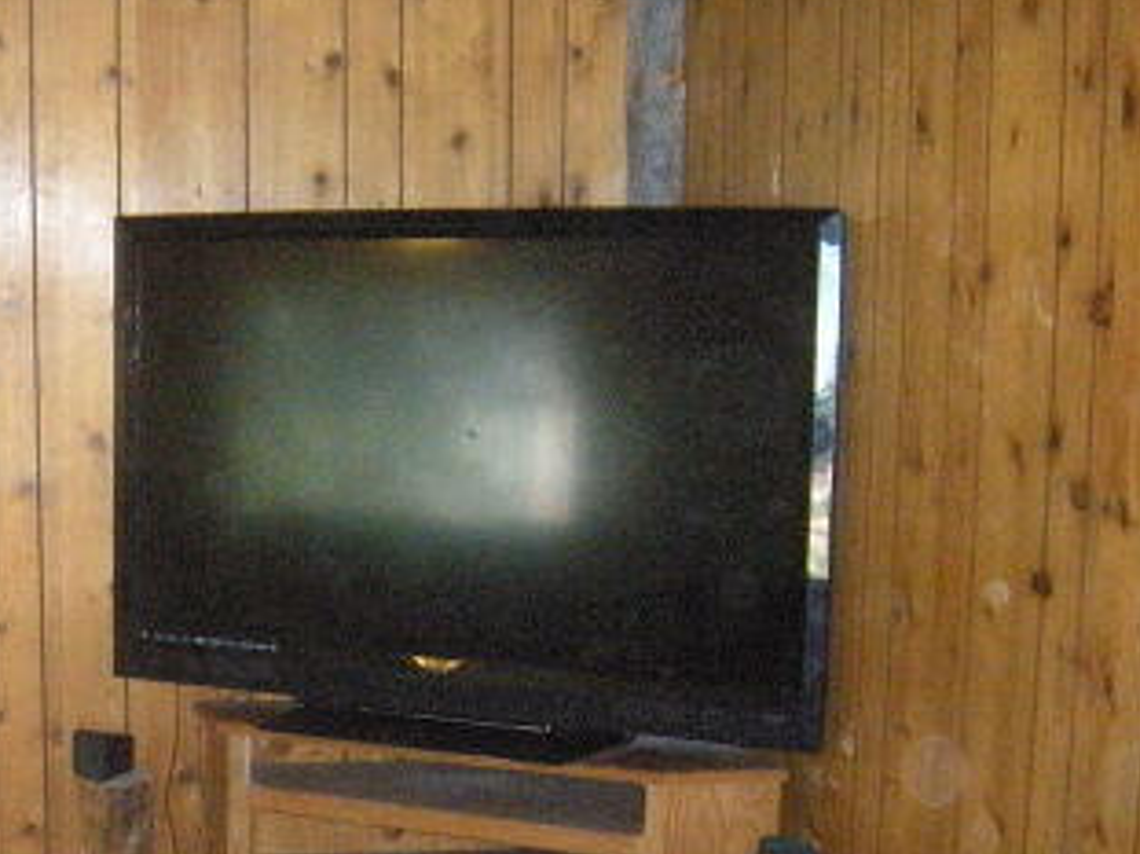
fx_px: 2370
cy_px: 711
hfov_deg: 26.5
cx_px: 216
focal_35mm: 72
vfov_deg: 20.2
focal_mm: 5.9
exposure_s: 1/60
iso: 679
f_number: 3.8
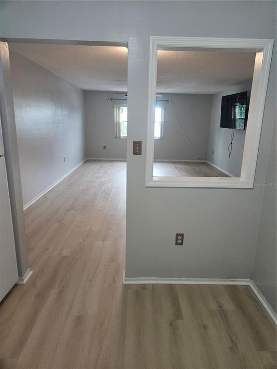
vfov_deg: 73.9
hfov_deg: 58.9
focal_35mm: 23
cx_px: 138
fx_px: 245
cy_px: 184
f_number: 1.8
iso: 500
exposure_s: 1/120
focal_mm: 5.4
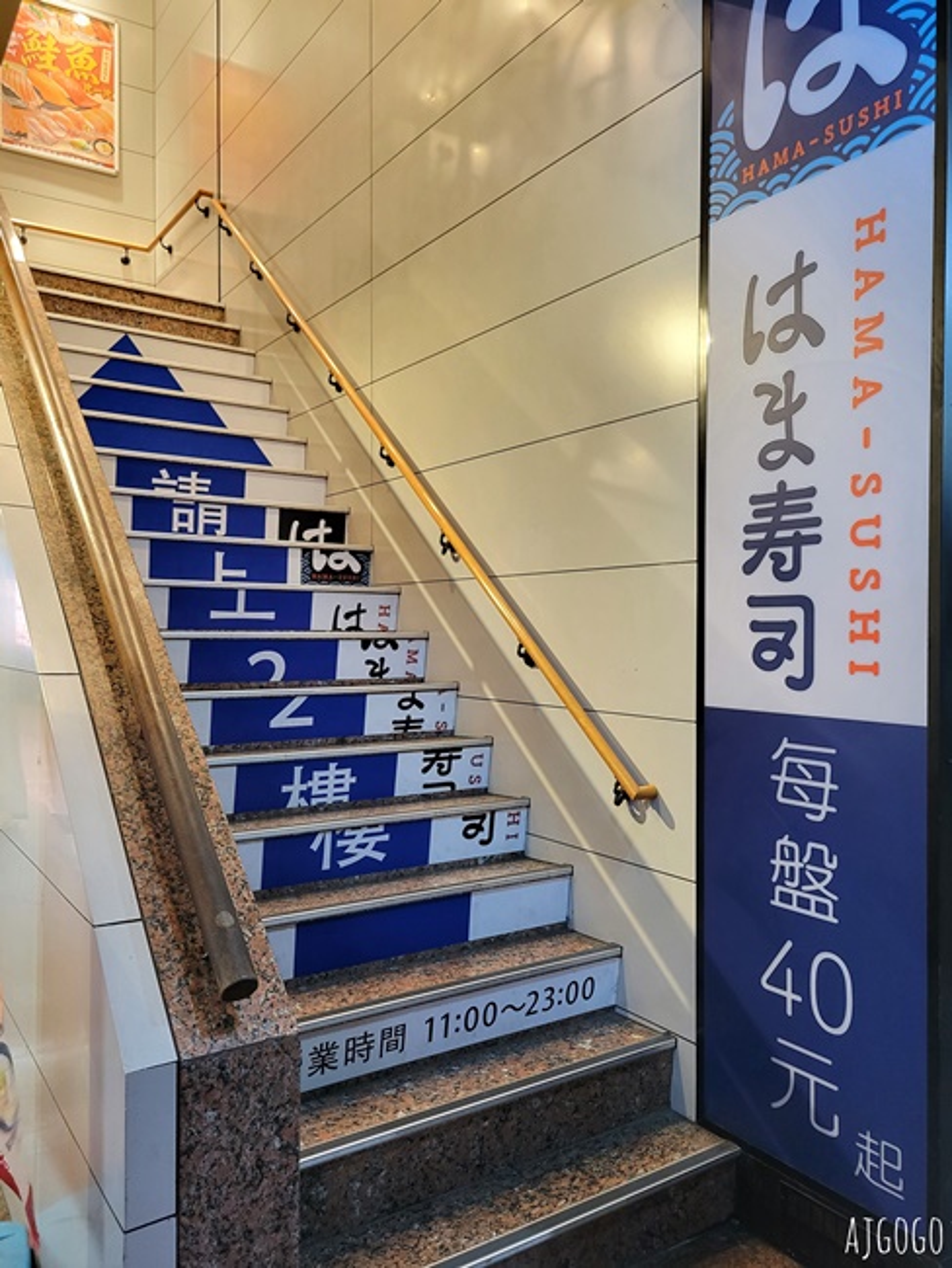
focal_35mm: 26
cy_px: 634
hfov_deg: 53.1
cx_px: 476
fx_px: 953
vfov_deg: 67.3
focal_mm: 5.4
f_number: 1.8
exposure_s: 1/40
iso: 400
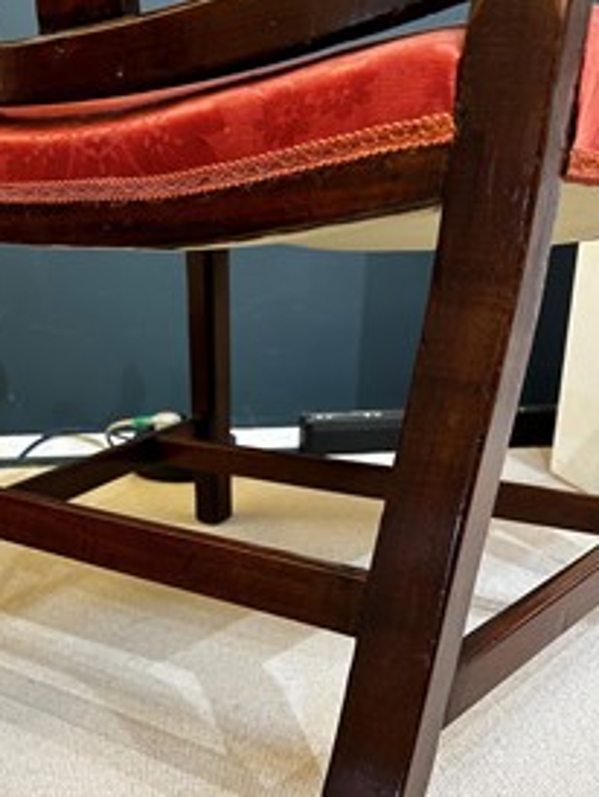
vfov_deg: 51.7
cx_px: 186
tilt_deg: -18.0
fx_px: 806
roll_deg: +2.1
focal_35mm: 35
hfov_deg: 40.1
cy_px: 524
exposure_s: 1/50
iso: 250
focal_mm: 6.86
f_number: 1.78
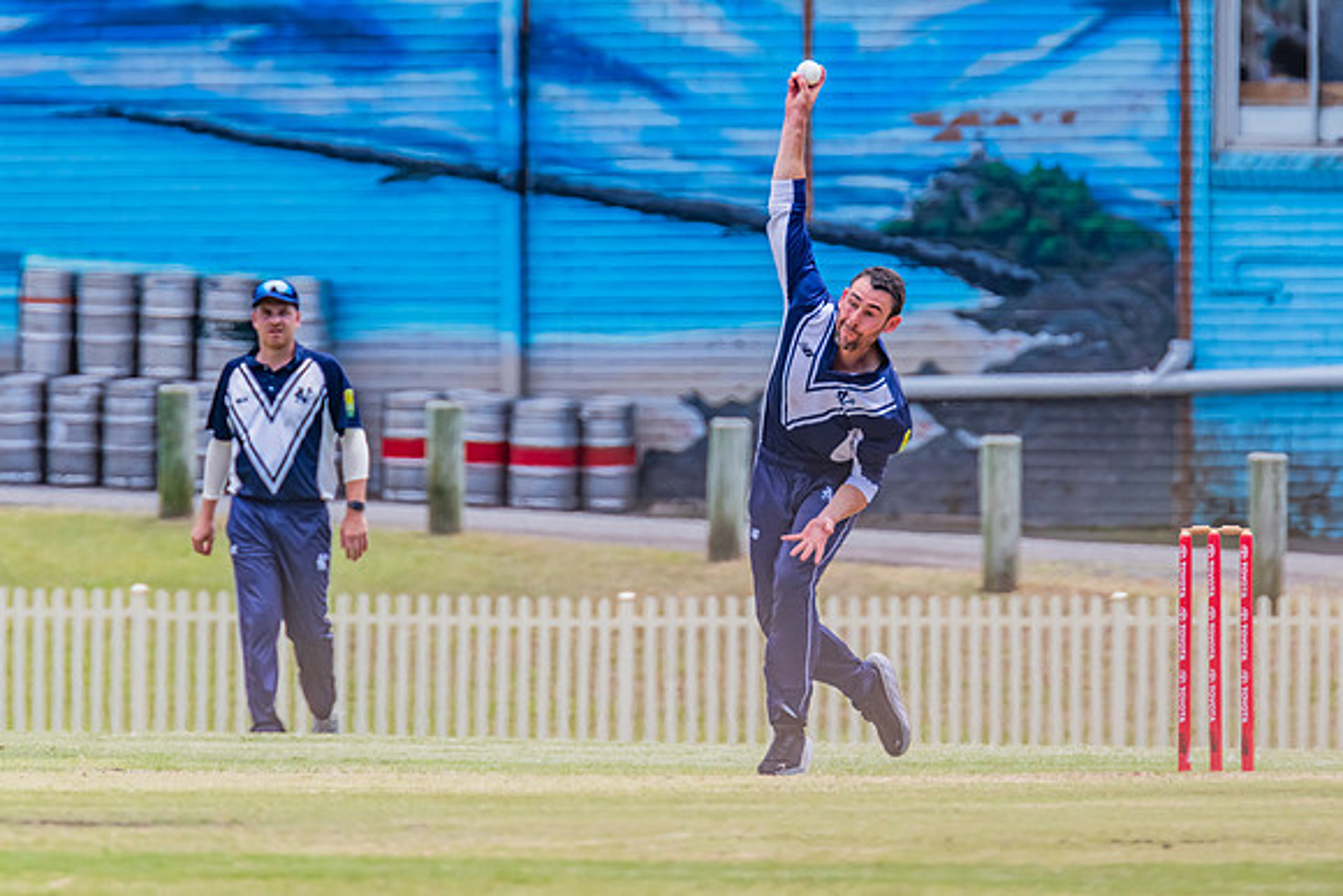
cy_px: 443
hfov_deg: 2.7
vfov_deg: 1.8
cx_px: 758
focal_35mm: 754
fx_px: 28119
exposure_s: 1/2000
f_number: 9
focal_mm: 600
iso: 800
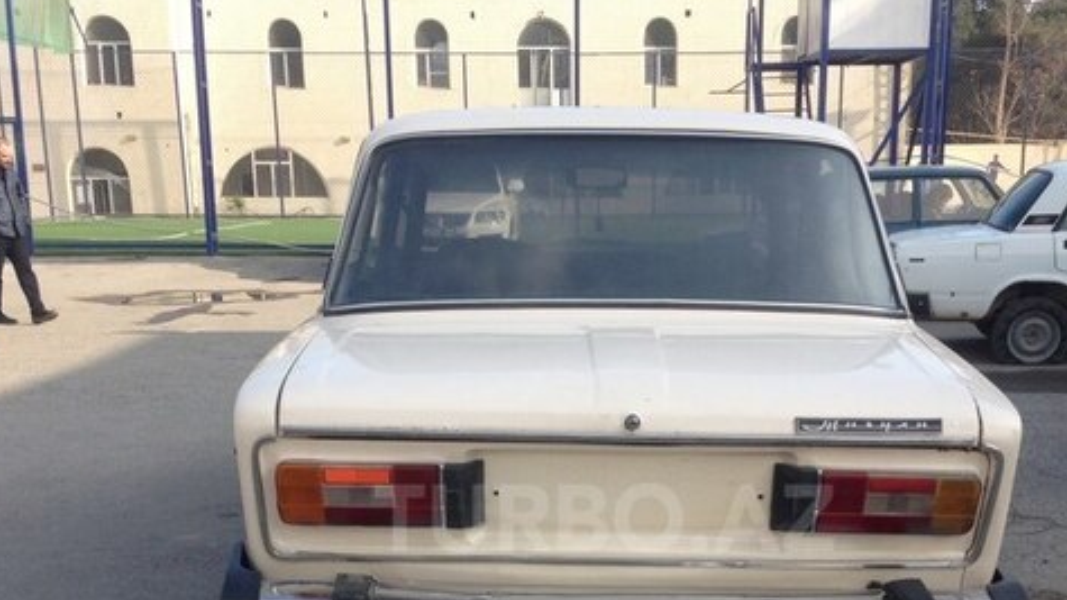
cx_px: 604
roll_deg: +0.3
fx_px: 1414
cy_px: 518
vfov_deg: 23.4
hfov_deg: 41.2
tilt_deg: -12.4
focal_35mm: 50
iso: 50
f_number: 2.4
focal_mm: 4.12
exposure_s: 1/630
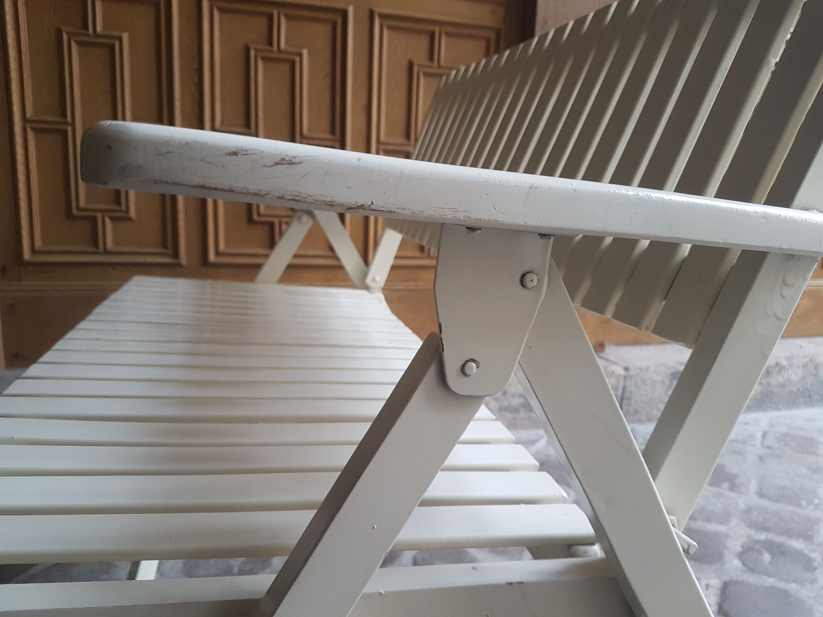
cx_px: 412
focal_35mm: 26
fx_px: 618
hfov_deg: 67.3
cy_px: 308
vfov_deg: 53.1
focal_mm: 4.2
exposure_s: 1/50
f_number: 1.7
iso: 125
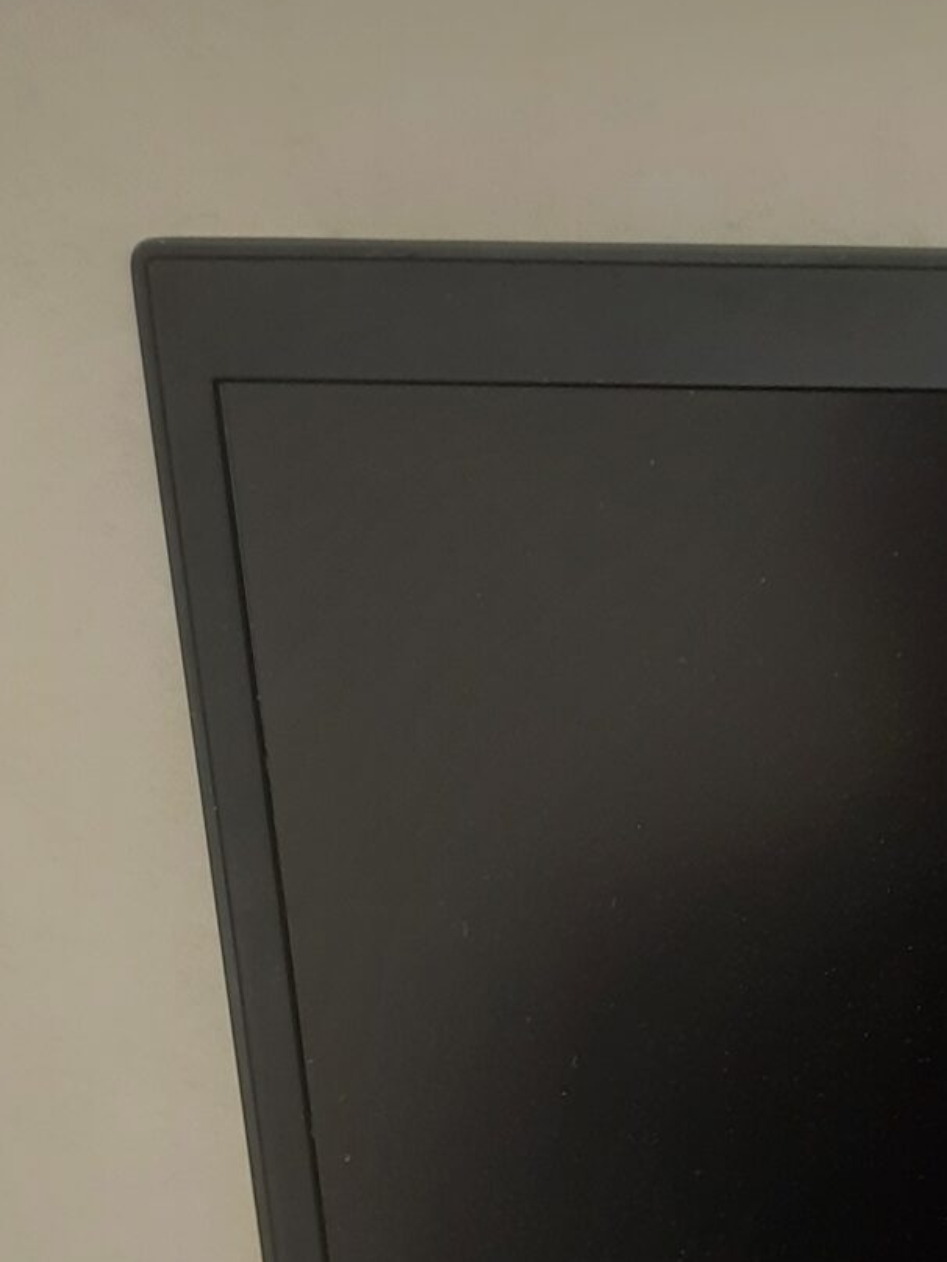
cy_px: 1681
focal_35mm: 76
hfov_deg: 17.6
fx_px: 2772
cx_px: 1388
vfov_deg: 22.6
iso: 64
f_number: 1.8
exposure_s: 1/50
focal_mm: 5.23
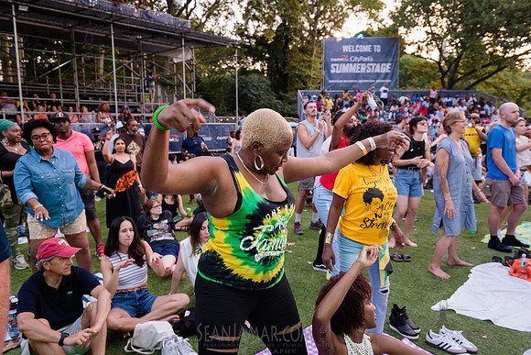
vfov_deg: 49.3
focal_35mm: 26
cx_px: 266
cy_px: 178
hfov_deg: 69.0
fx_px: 386
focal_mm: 24
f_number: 3.5
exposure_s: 1/125
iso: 2000
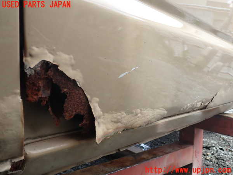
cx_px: 116
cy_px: 88
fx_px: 202
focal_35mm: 30
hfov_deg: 60.0
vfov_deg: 46.8
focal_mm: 5.4
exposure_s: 1/320
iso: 100
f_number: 2.3
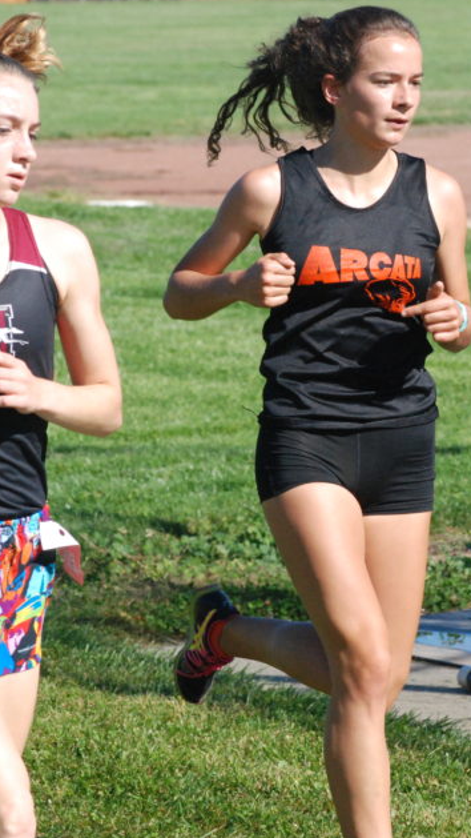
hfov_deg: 4.7
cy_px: 415
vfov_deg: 8.3
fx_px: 5793
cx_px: 318
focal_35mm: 261
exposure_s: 1/1600
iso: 1000
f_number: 10
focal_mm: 102
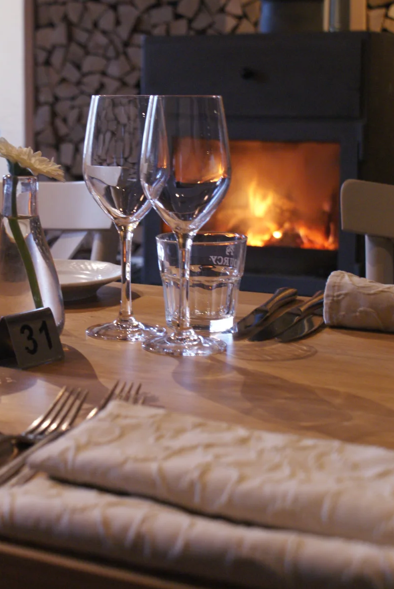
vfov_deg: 31.1
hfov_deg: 21.1
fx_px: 1058
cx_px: 180
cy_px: 254
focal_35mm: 65
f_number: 5.6
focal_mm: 35
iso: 800
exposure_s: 1/8
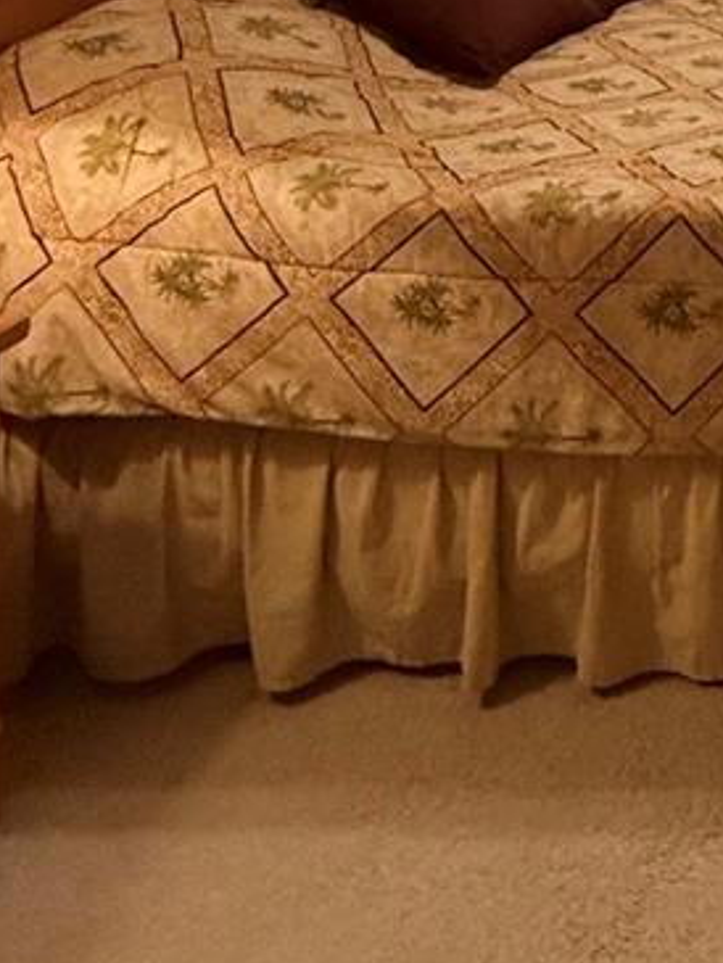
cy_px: -253
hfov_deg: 24.0
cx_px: 1116
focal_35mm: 46
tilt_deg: +0.2
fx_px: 1280
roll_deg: -0.2
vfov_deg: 32.3
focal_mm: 2.22
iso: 500
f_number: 2.2
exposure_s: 1/60
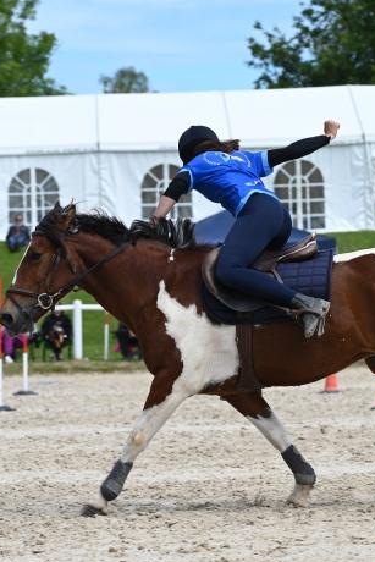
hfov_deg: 6.3
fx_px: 3388
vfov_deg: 9.5
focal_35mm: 217
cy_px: 286
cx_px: 195
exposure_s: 1/1250
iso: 250
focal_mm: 125
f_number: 5.6
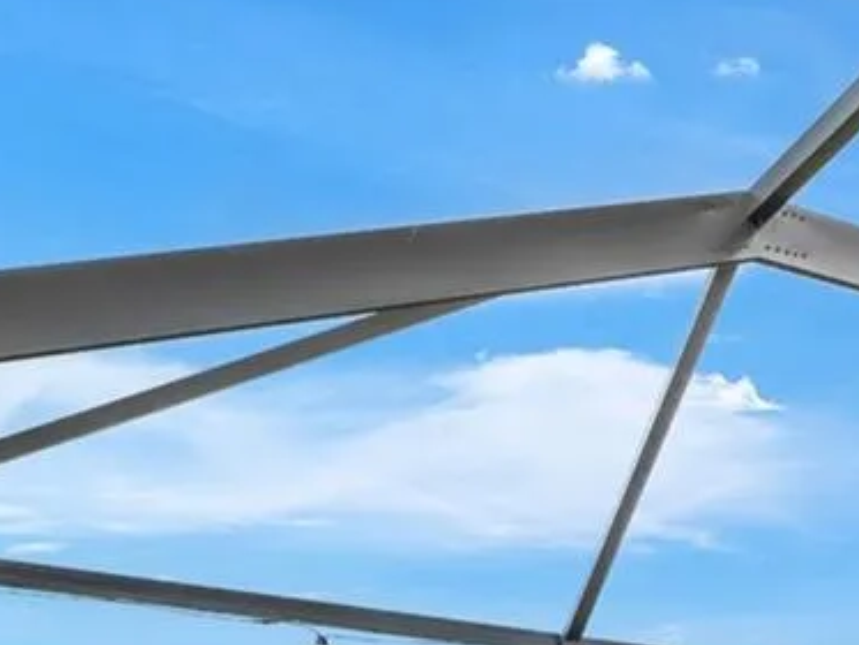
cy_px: 991
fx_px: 1690
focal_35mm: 68
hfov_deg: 20.5
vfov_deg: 18.8
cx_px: 1534
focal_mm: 16.5
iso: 250
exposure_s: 1/100
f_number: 8
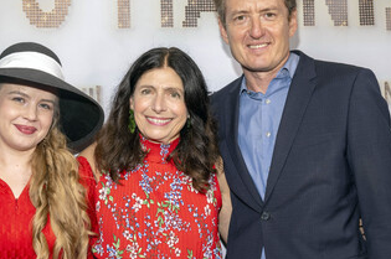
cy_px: 133
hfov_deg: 37.5
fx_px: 575
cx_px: 171
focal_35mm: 53
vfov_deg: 25.4
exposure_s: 1/200
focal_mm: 37
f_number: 6.3
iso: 640
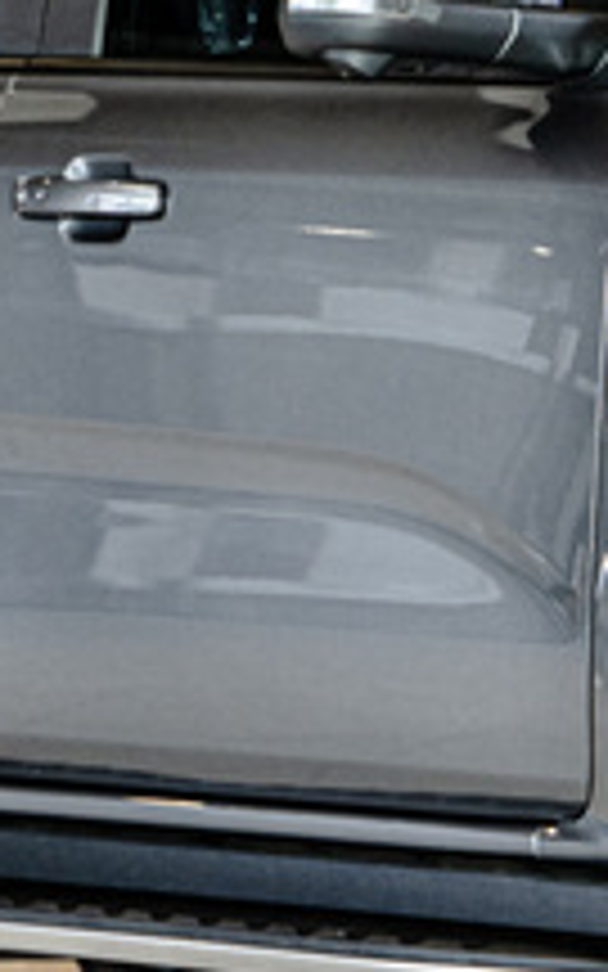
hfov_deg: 4.4
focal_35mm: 295
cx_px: 768
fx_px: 7821
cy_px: 472
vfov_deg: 7.1
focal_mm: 61
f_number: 4
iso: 640
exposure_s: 1/160
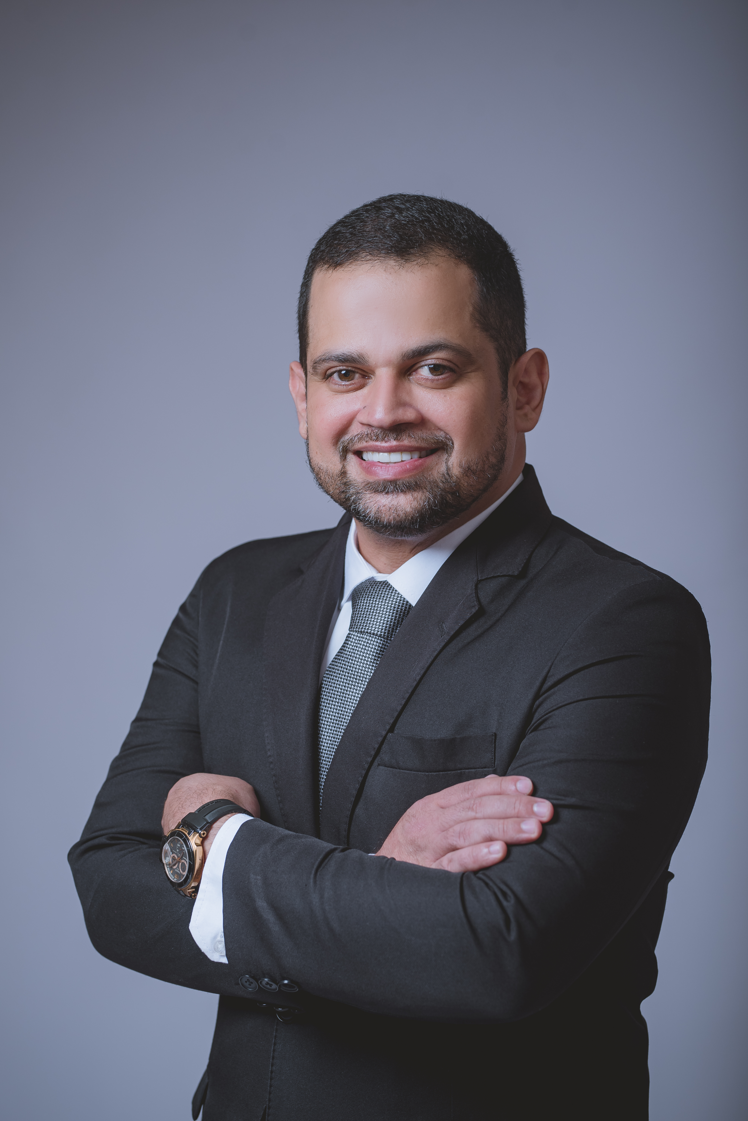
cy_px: 560
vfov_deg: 23.9
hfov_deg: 16.1
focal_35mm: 85
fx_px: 2647
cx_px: 374
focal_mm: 85
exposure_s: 1/160
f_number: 4
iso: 160
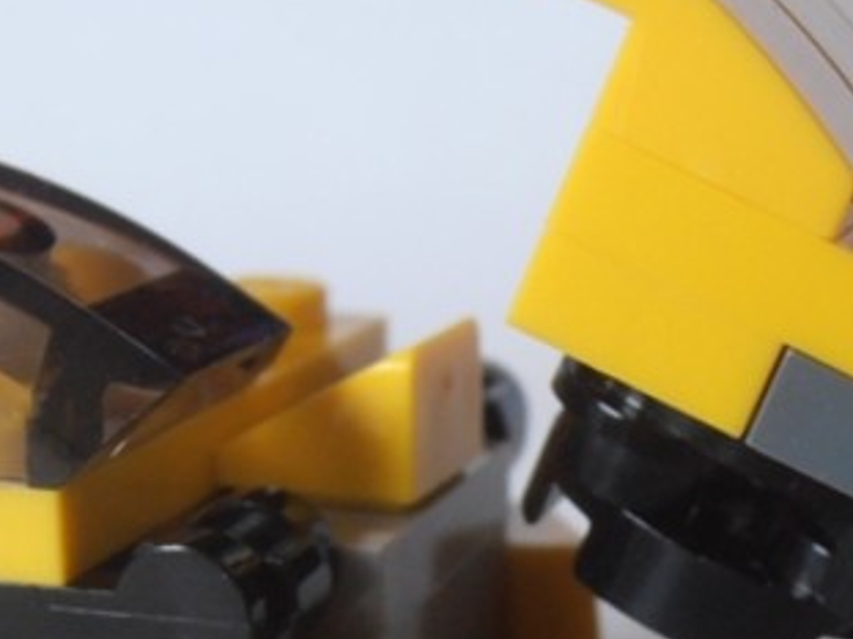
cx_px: 642
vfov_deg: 13.6
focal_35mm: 107
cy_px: 679
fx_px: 2636
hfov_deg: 18.3
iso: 125
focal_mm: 6.61
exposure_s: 1/30
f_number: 3.9
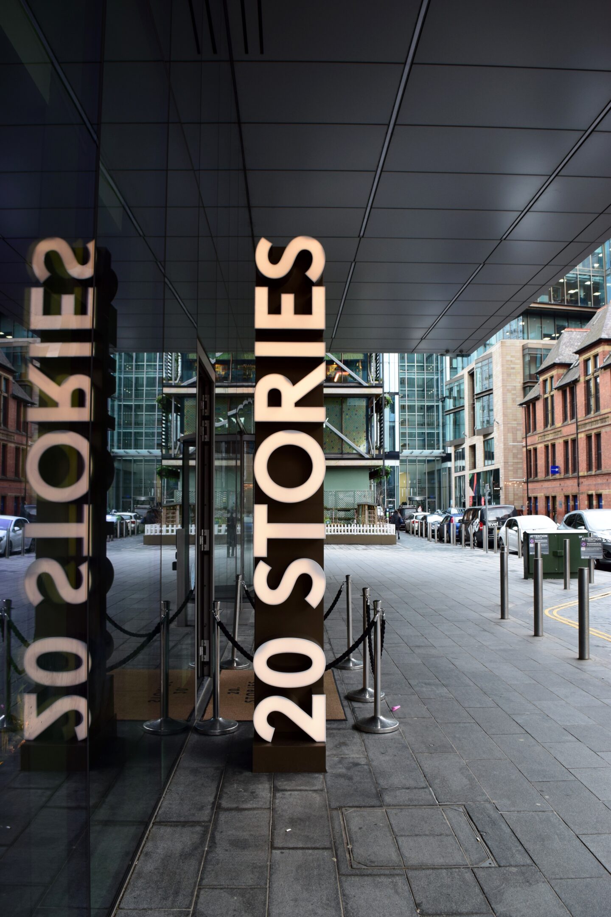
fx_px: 687
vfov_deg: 67.4
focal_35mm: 27
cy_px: 458
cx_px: 306
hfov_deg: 47.9
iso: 400
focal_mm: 18
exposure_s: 1/40
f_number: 7.1
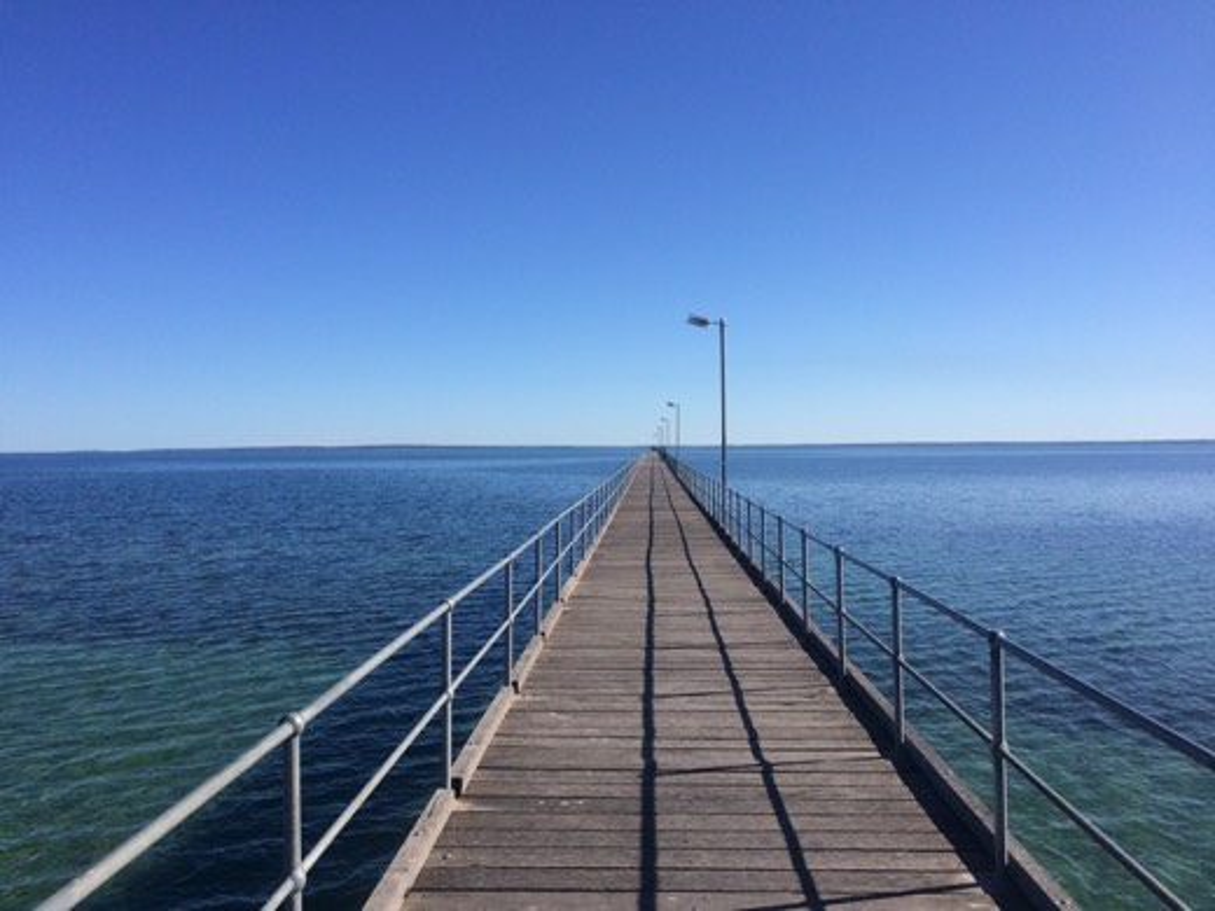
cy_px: 456
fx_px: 1018
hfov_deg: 61.7
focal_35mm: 29
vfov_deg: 48.2
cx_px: 608
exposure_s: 1/2933
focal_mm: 4.15
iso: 32
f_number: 2.2
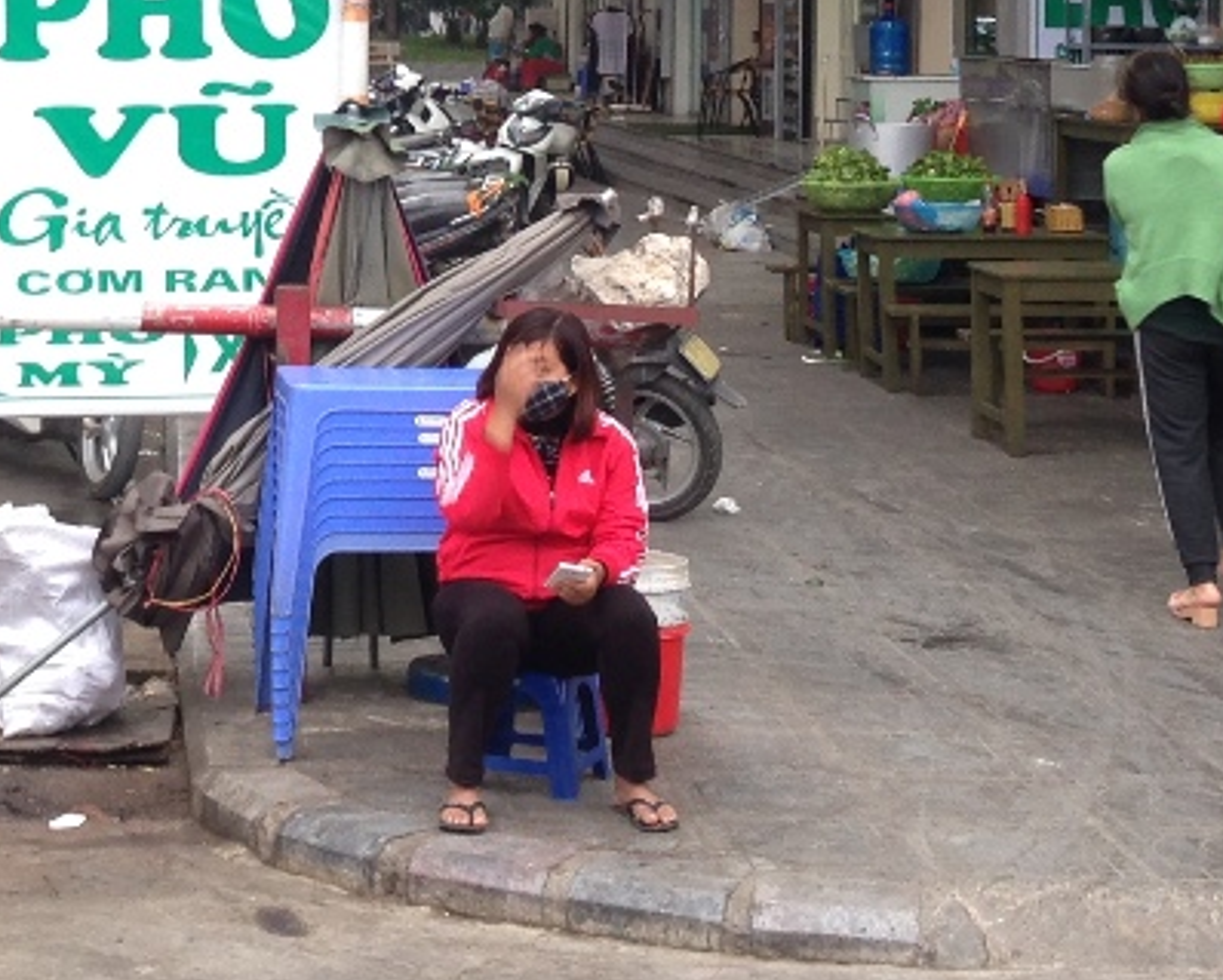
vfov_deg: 15.3
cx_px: 157
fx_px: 3514
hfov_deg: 19.4
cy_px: -181
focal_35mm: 97
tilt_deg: +1.9
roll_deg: +0.1
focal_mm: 4.12
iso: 50
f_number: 2.4
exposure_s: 1/20
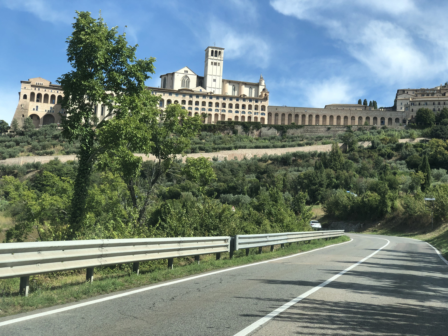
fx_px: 673
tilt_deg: +5.9
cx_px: 224
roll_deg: -2.8
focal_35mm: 52
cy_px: 168
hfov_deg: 36.8
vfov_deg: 28.0
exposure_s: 1/674
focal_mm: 6
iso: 16
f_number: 2.4
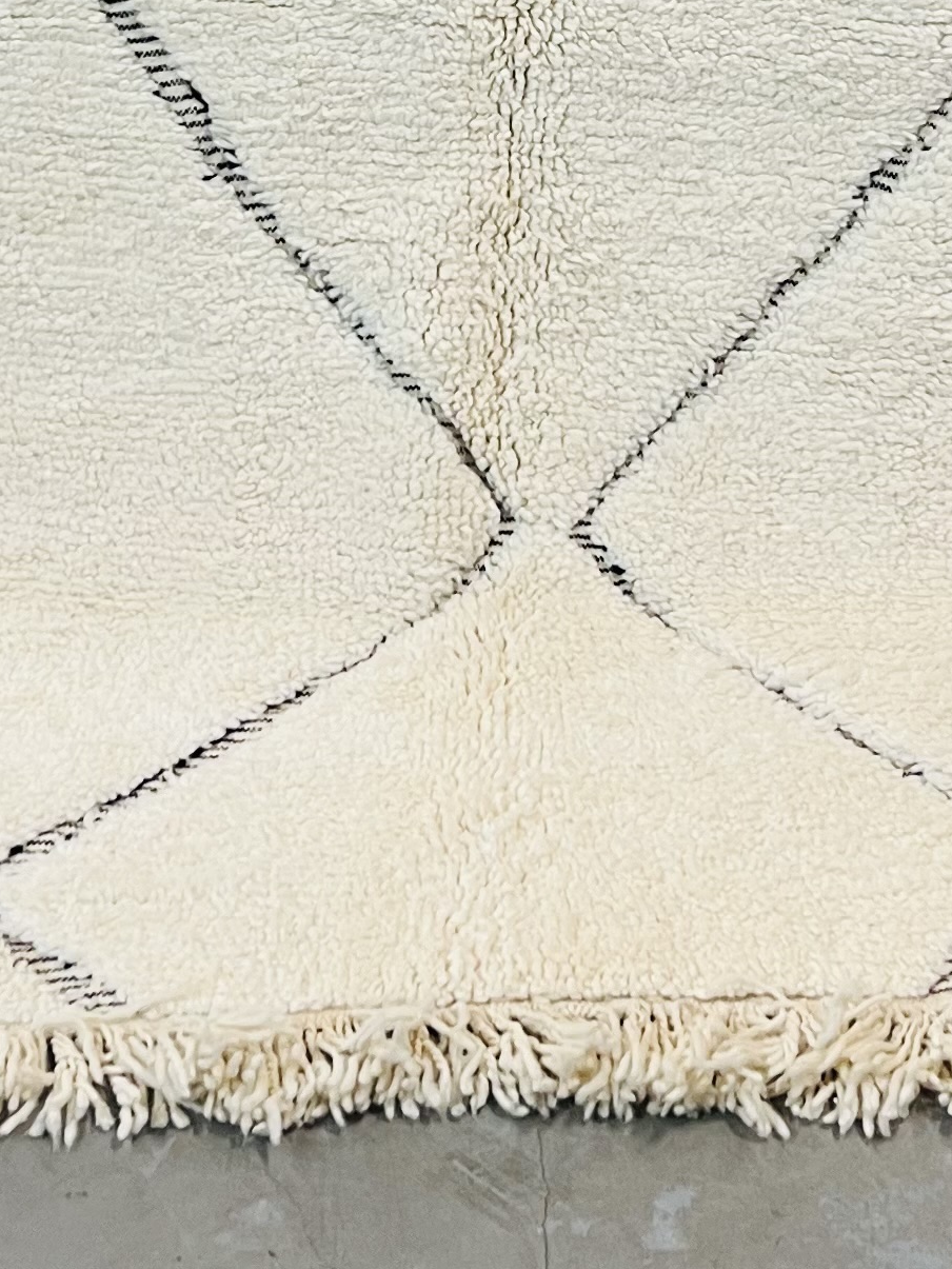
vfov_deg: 21.3
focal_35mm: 87
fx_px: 3190
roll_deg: -2.2
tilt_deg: -14.8
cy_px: -162
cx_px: 547
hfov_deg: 17.0
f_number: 1.5
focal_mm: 5.7
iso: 64
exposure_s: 1/50
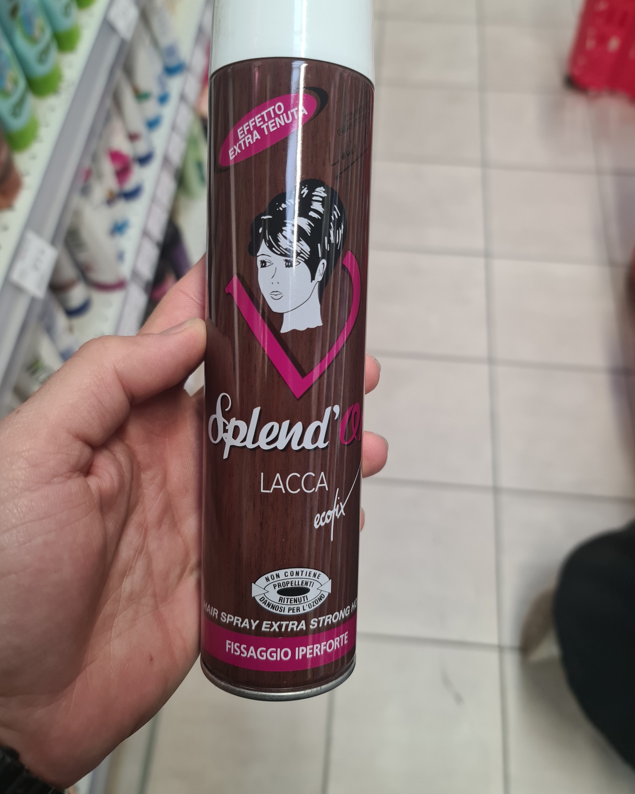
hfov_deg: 53.2
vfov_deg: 64.0
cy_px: 368
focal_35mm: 27
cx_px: 329
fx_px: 634
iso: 160
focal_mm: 7
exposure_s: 1/100
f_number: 1.8
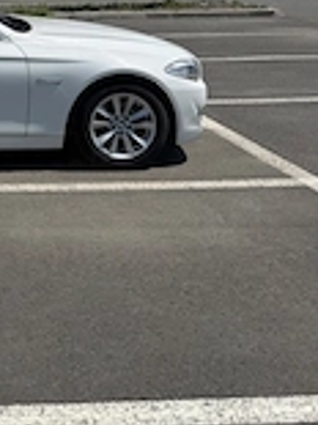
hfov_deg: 21.5
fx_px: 760
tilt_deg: -3.8
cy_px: 3
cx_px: -90
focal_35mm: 62
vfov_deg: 29.2
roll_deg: +0.5
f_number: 1.78
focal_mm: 6.76
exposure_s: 1/6173
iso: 80
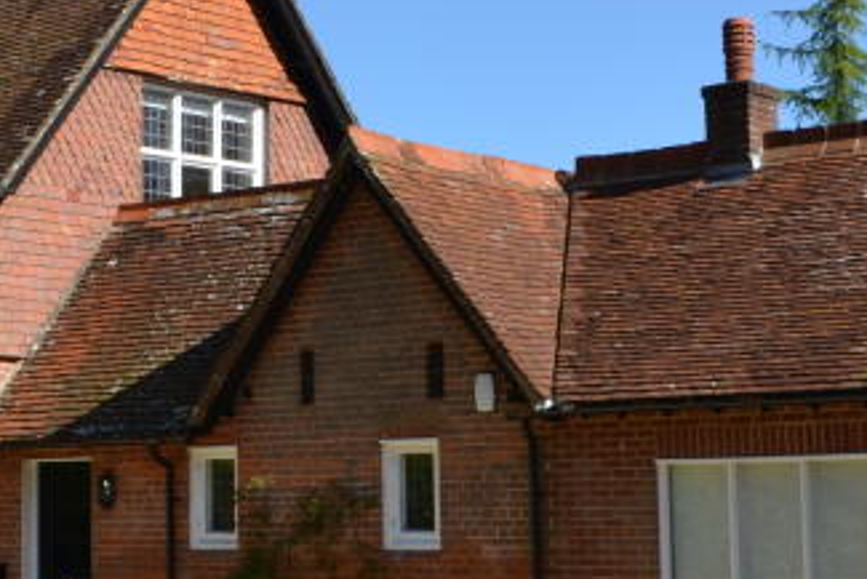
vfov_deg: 16.0
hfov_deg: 23.8
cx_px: 293
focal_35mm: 85
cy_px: 132
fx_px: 2048
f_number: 10
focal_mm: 18
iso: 200
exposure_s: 1/200
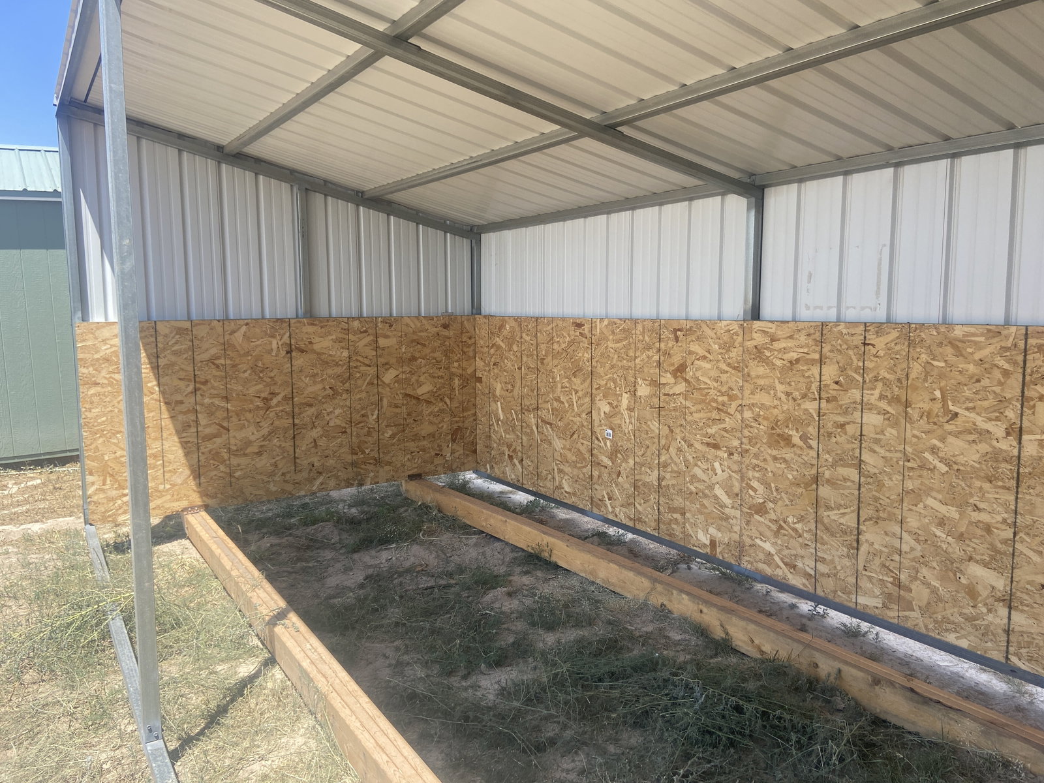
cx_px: 522
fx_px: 784
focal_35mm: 26
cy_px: 392
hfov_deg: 67.3
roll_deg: +0.4
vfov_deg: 53.1
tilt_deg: -6.9
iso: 32
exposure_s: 1/1124
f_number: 1.8
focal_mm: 4.25
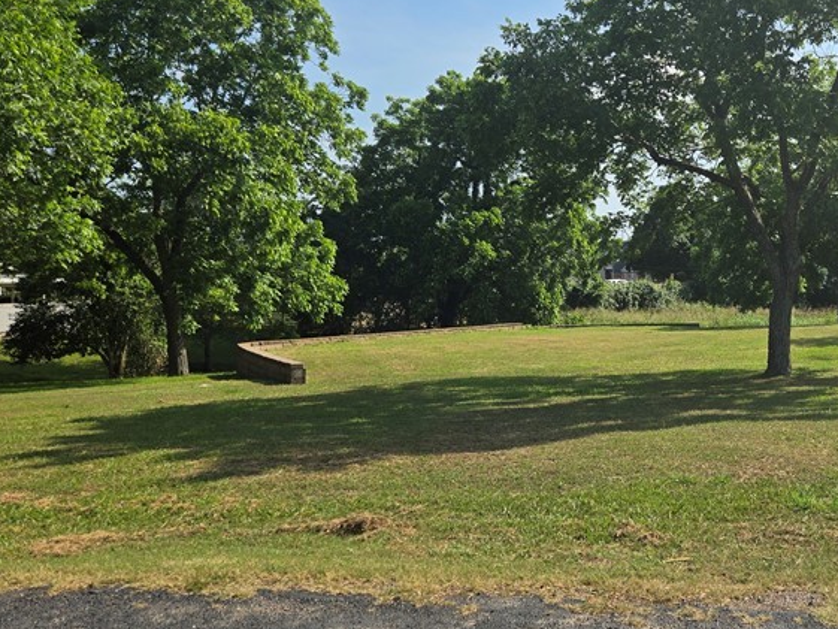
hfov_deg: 42.9
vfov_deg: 34.2
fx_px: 1017
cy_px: 250
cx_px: 659
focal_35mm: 42
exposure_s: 1/2579
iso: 25
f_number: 1.8
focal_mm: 5.4
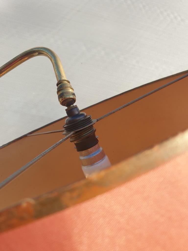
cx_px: 94
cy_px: 126
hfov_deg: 53.1
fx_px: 188
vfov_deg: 67.3
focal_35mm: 26
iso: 50
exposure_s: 1/504
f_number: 2.4
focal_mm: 4.3
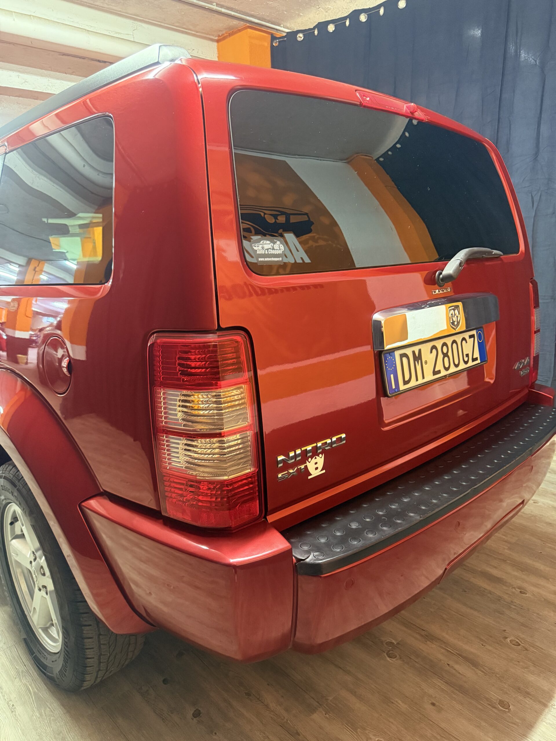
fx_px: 514
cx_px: 278
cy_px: 370
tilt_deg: -12.6
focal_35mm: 24
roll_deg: +1.9
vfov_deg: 71.6
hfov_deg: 56.8
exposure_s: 1/33
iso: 800
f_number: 1.78
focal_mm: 6.76
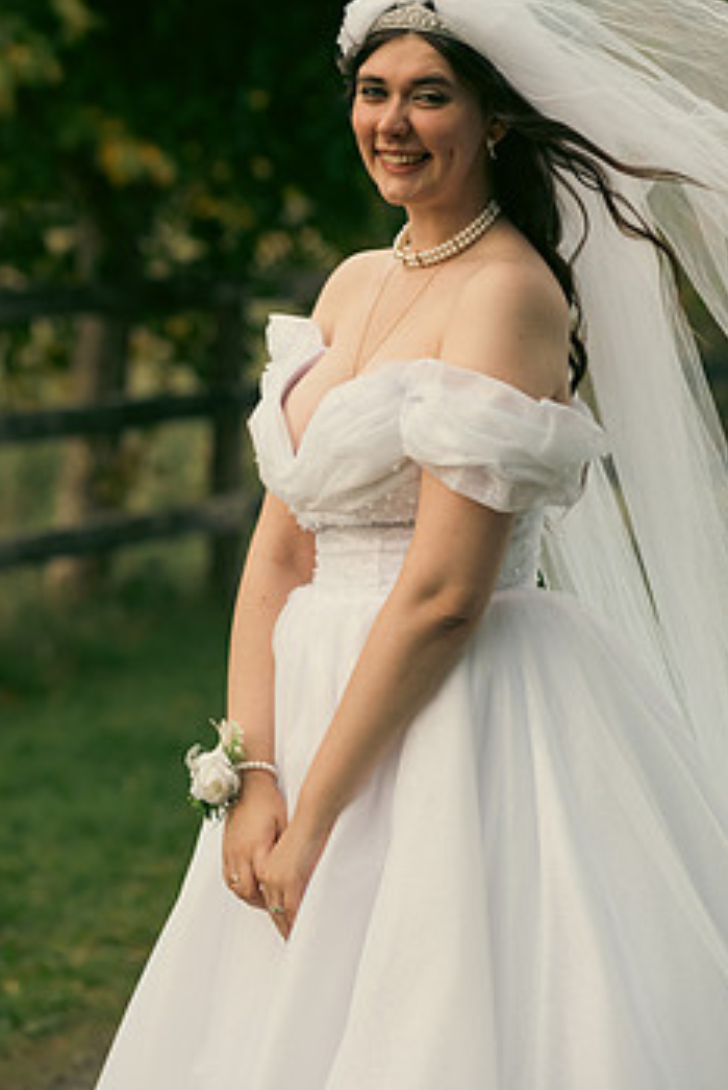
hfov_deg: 8.5
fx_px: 4878
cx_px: 337
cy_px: 518
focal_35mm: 161
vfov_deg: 12.8
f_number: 3.5
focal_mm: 125
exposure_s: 1/200
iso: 320
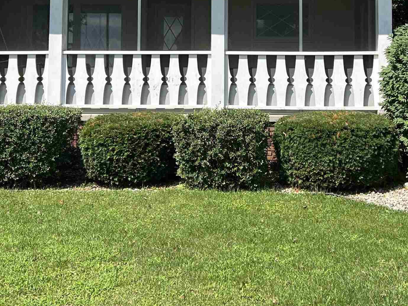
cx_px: 241
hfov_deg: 33.1
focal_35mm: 58
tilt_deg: +5.4
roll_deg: -0.4
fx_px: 684
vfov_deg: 24.5
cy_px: 29
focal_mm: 5.7
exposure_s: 1/3257
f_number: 1.5
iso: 50
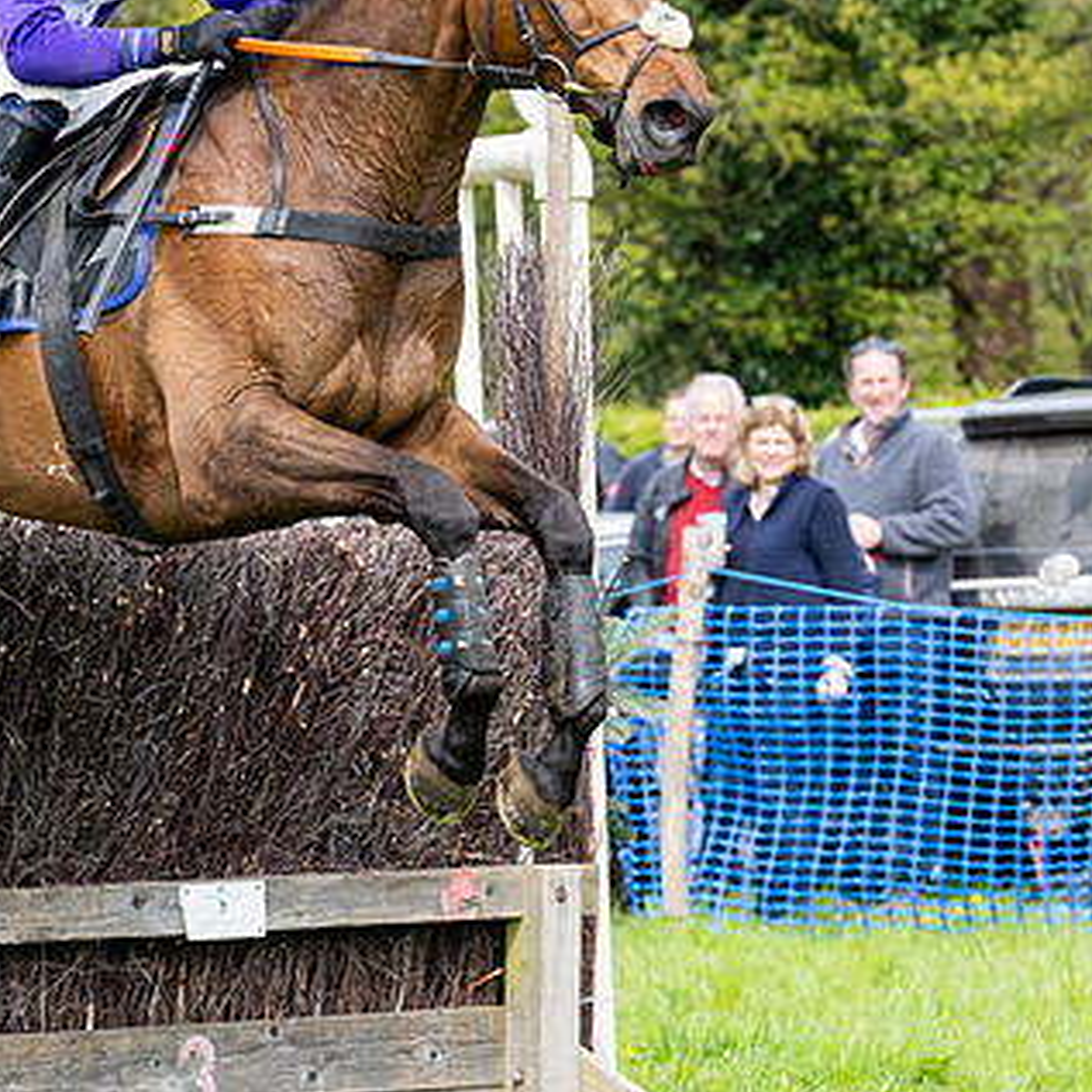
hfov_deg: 6.4
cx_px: 327
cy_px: 476
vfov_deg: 6.4
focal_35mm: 274
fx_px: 9779
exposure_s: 1/2500
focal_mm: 88
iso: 640
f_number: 4
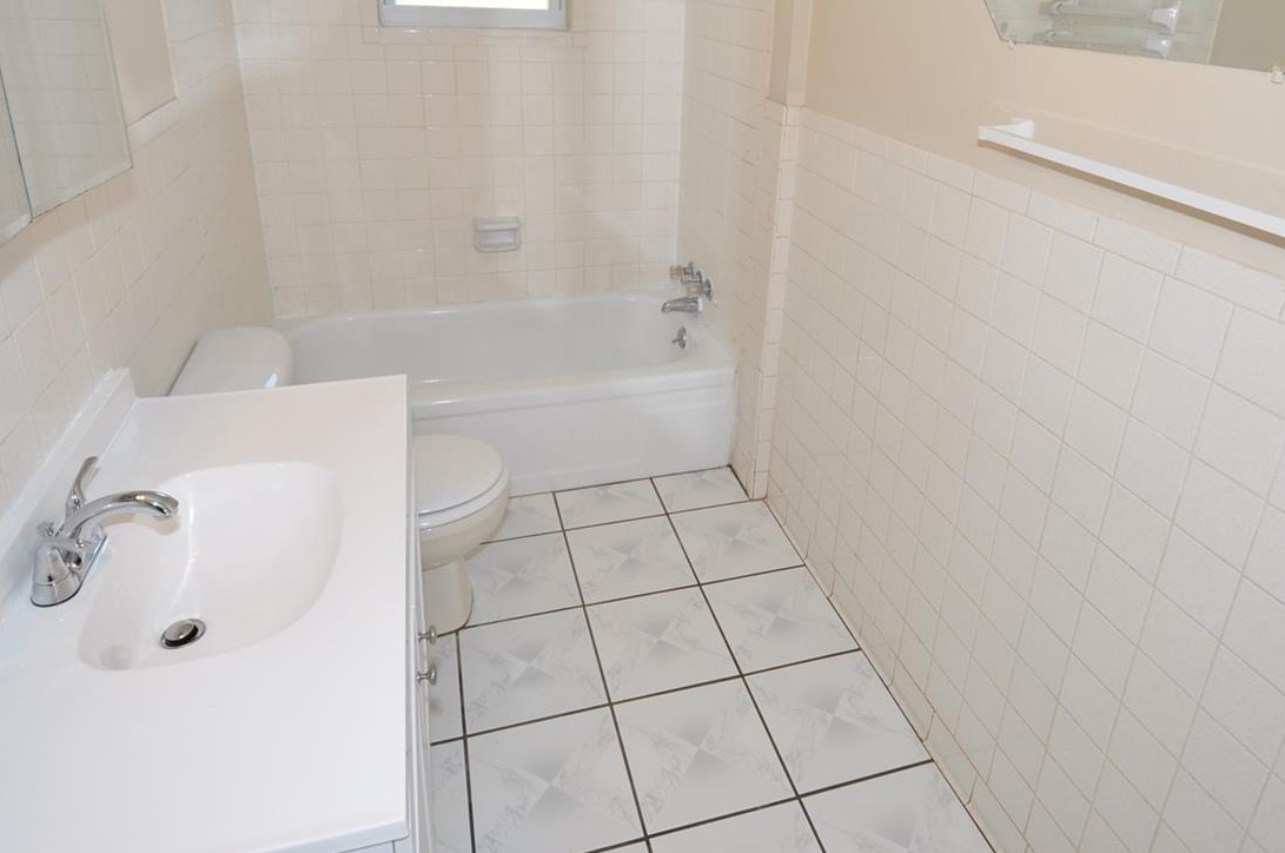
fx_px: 784
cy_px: 266
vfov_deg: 55.5
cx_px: 696
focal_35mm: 22
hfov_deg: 78.5
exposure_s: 1/80
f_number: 4.5
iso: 400
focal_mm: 10
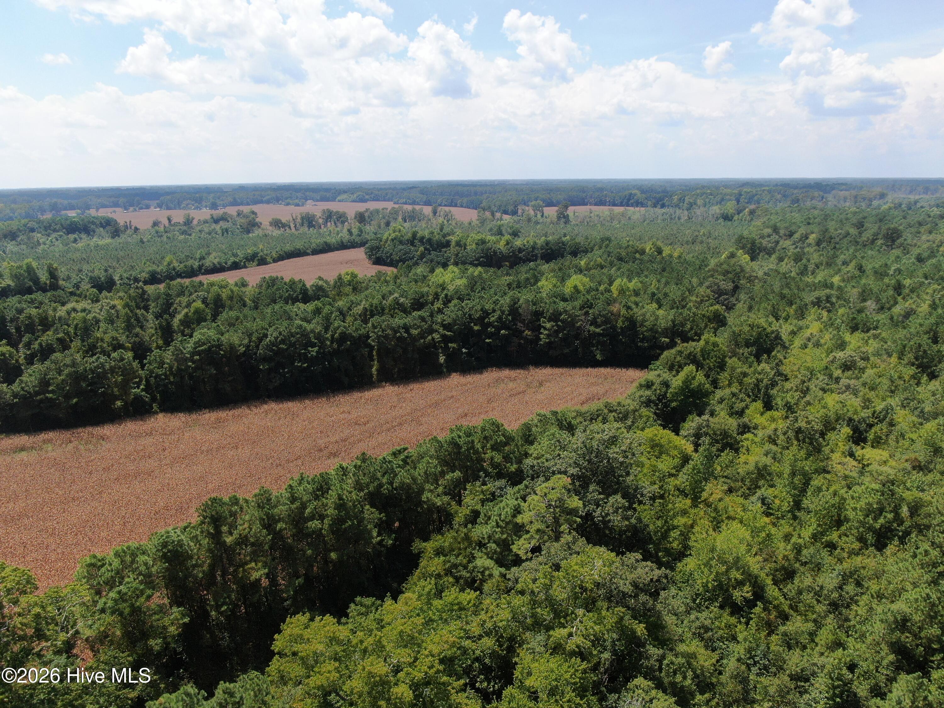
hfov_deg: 71.6
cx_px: 472
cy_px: 354
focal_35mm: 24
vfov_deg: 56.8
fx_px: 654
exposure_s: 1/1250
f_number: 2.8
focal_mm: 4.39
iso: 100
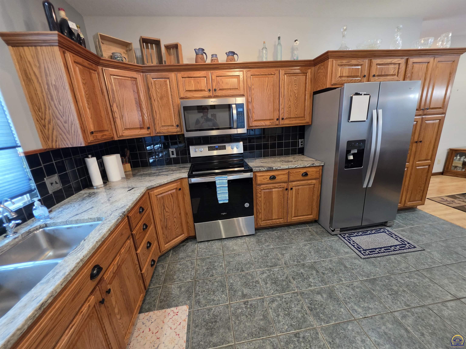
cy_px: 174
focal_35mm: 13
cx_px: 233
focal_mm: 2.2
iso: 320
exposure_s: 1/60
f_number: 1.9
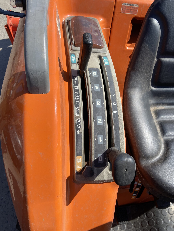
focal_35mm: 26
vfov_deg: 67.3
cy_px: 116
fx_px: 174
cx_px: 87
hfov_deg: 53.1
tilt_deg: -55.5
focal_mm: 4.25
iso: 32
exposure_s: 1/2066
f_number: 1.8
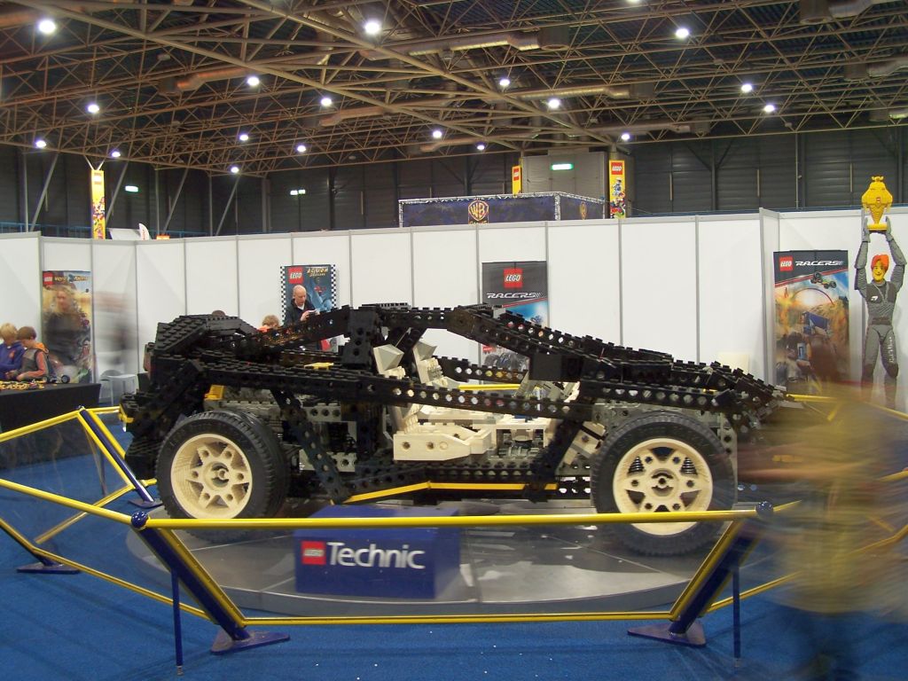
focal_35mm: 40
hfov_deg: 46.8
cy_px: 340
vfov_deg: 36.0
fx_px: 1049
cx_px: 454
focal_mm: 6.7
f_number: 2.8
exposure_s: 1/2
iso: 80
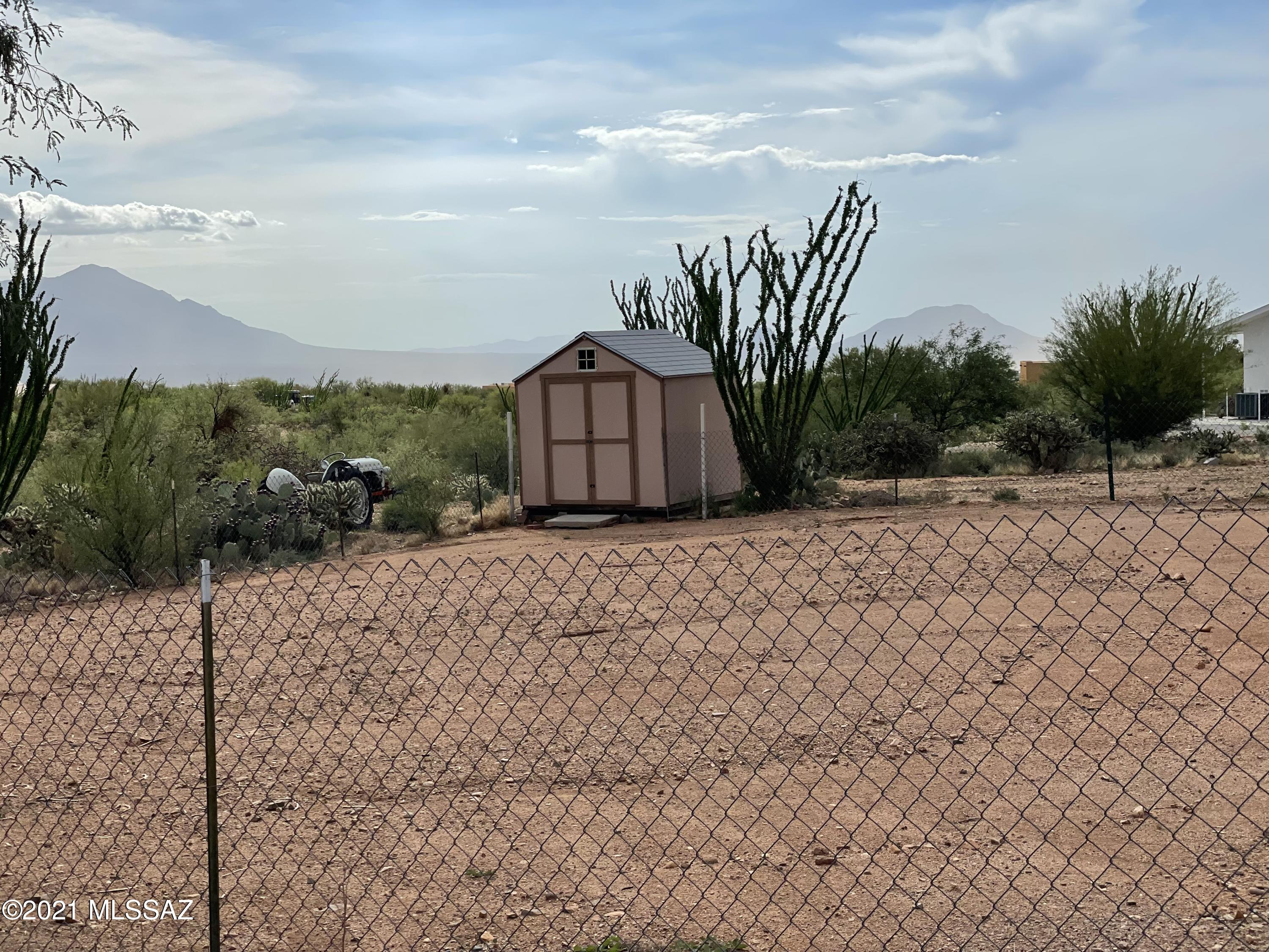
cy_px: 476
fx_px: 1906
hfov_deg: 36.8
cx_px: 634
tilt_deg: -4.7
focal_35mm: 52
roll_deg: +1.5
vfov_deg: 28.0
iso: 25
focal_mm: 6
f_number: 2
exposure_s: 1/3984
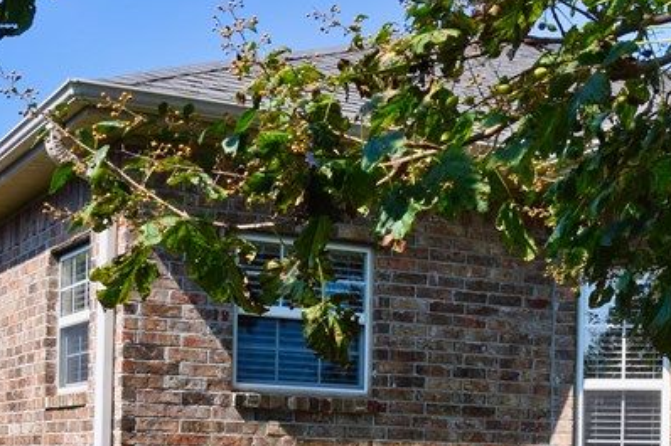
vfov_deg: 10.3
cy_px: 486
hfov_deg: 15.6
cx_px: 393
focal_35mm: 131
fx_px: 2441
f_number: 11
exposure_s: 1/80
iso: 100
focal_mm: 32
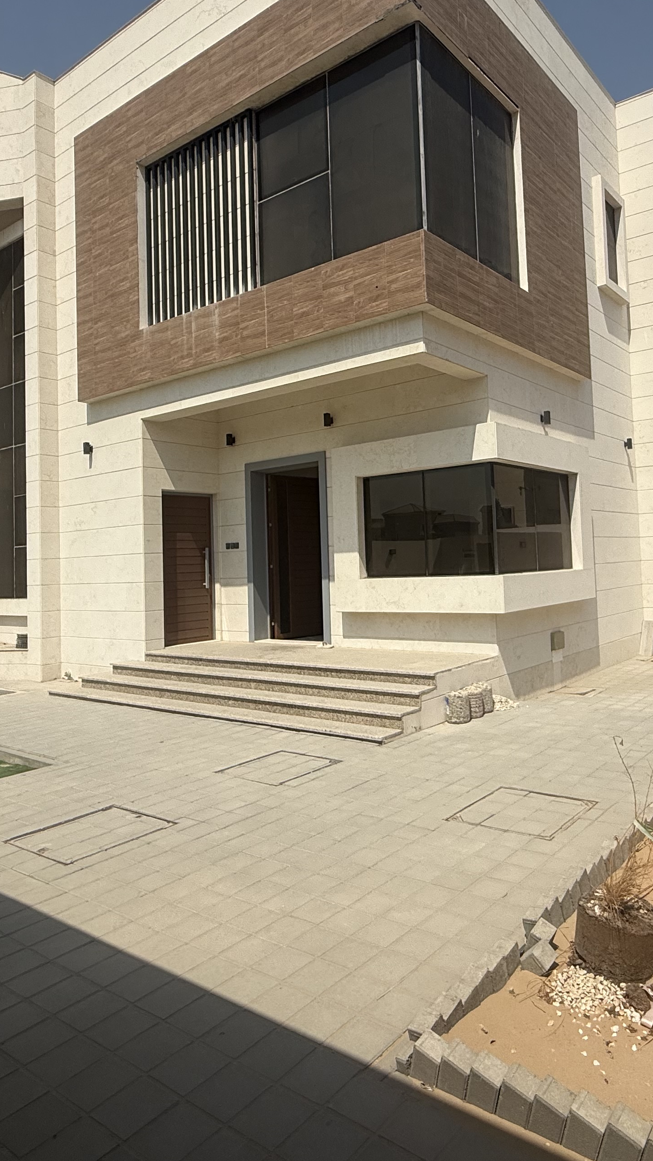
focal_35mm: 24
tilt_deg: +3.3
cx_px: 439
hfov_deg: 46.9
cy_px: 520
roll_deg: +2.0
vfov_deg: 76.1
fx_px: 739
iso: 50
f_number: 2.2
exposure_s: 1/6173
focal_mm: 2.22
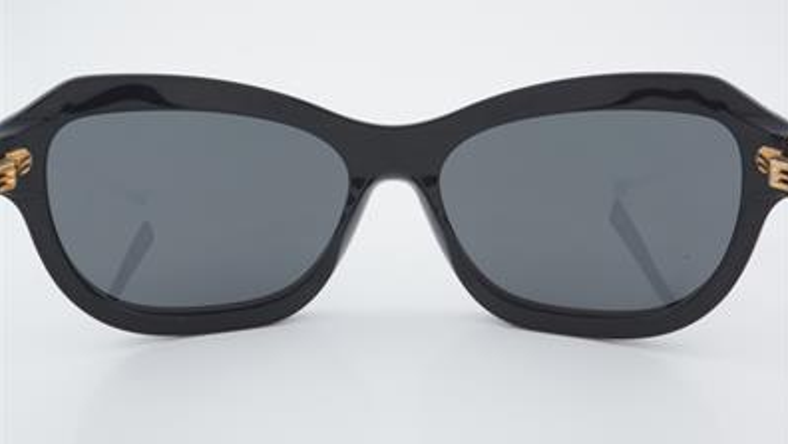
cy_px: 199
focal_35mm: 56
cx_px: 396
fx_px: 1161
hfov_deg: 37.5
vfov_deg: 21.6
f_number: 29
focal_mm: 35
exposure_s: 1/3
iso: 100
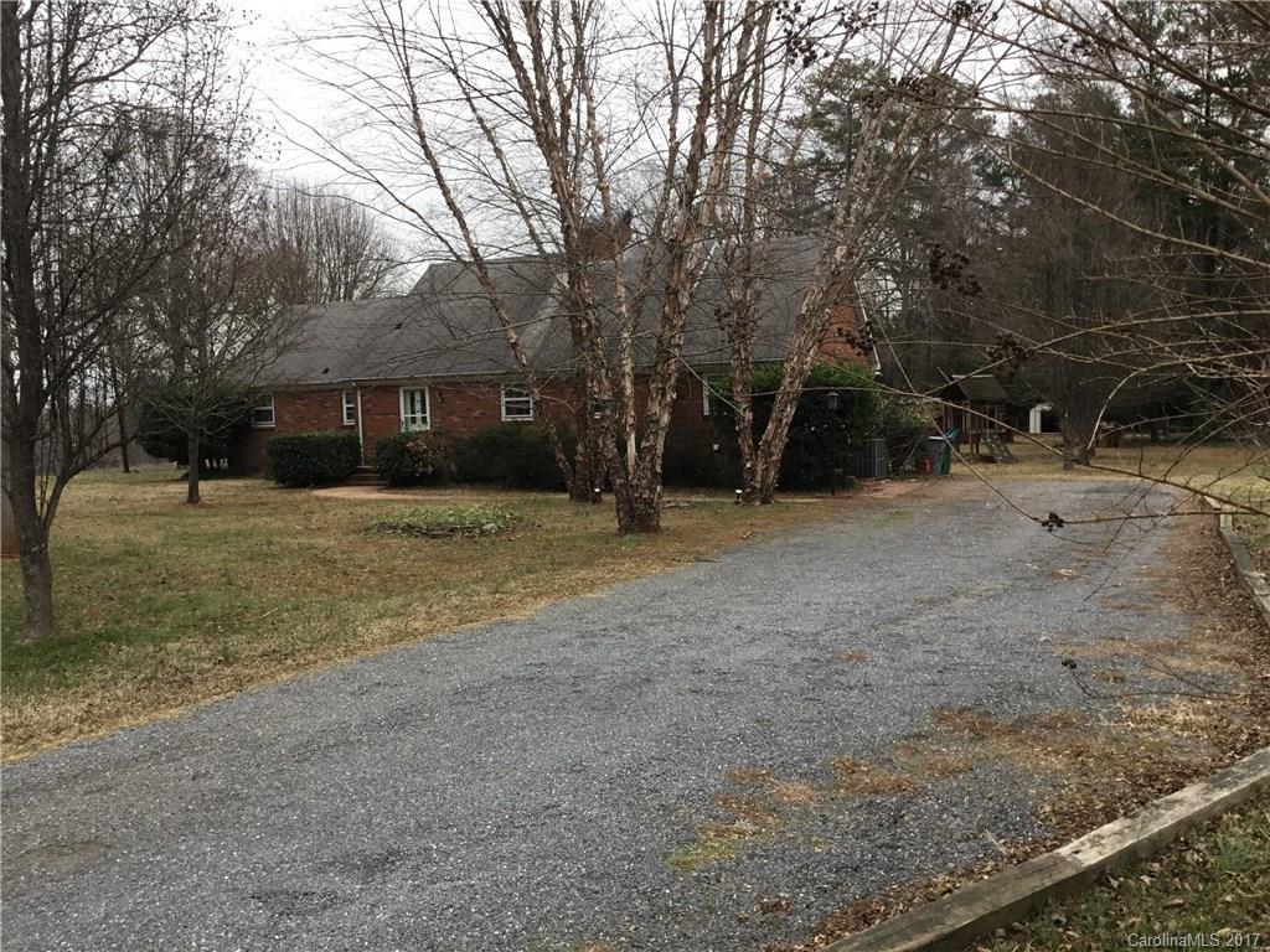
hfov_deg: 58.4
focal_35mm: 31
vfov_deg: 45.4
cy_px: 476
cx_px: 635
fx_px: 1137
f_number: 2.4
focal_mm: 3.3
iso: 40
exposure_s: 1/120
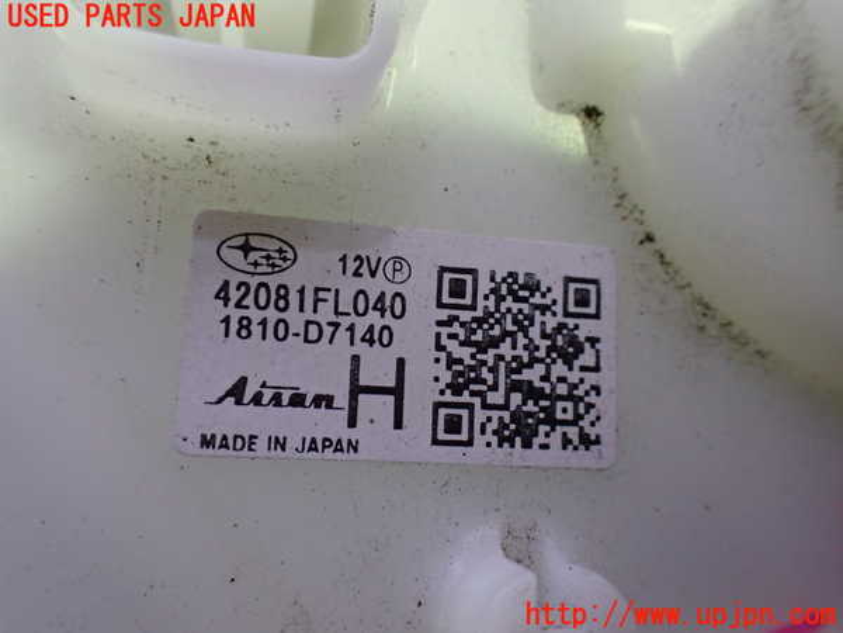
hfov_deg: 60.0
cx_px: 422
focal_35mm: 30
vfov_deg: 46.8
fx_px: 731
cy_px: 316
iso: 800
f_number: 2.3
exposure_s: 1/80
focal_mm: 5.4
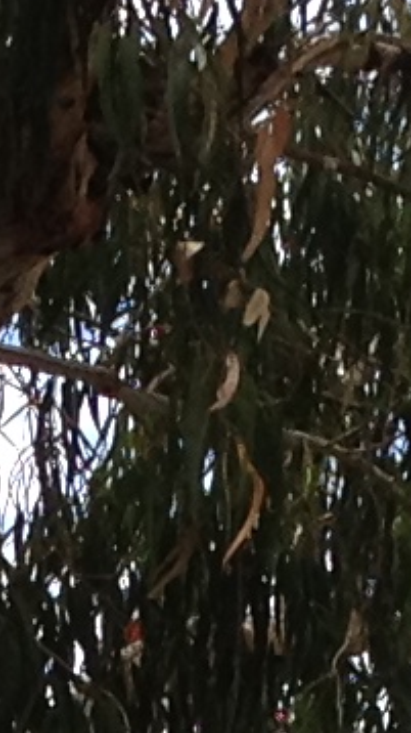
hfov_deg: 3.5
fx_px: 6752
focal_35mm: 348
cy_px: 1851
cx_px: 131
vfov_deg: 5.9
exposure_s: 1/1042
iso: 50
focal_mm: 4.28
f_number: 2.4
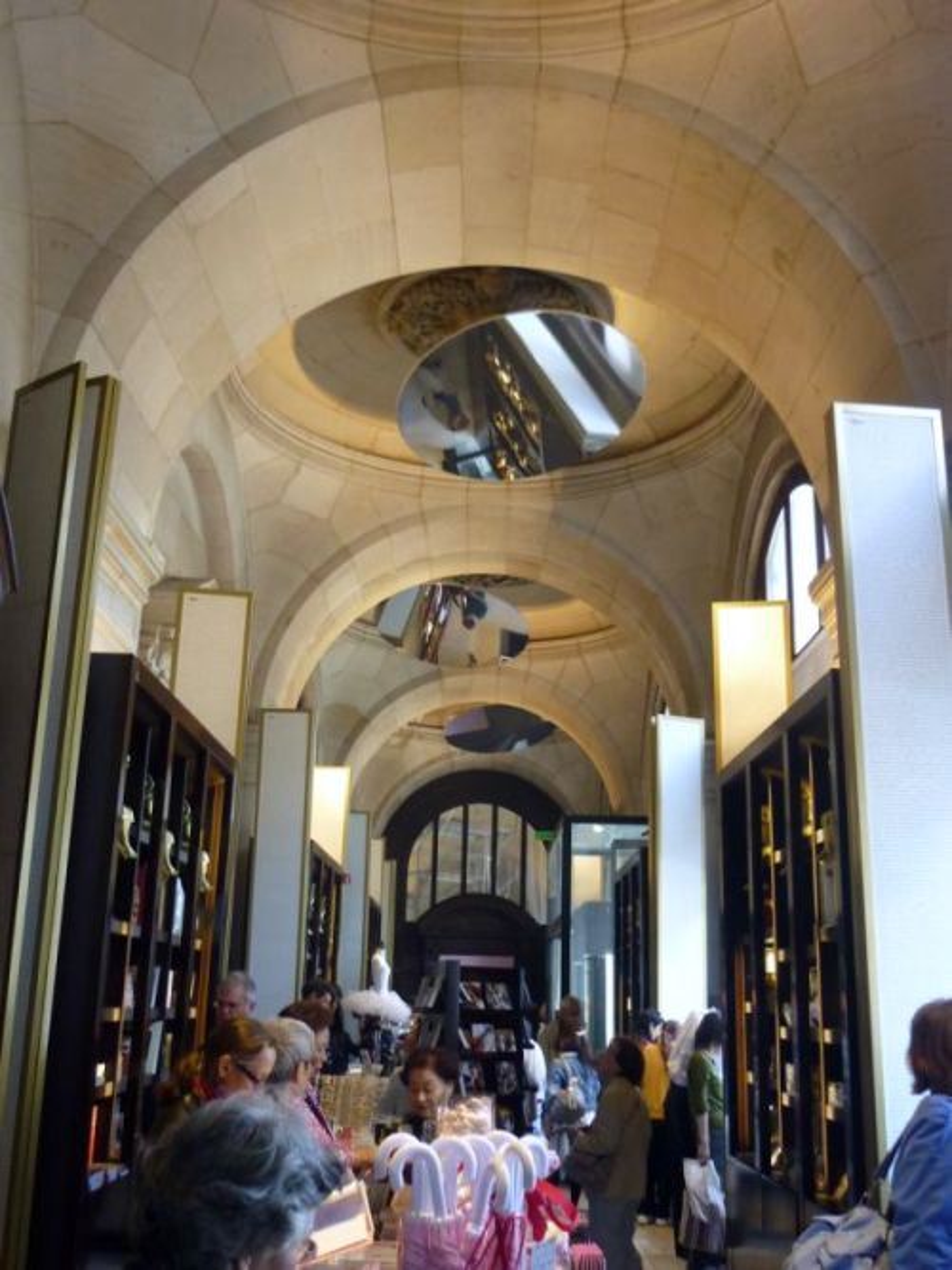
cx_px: 476
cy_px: 635
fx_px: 1210
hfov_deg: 42.9
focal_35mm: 33
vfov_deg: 55.4
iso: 200
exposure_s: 1/30
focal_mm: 5.5
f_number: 2.8
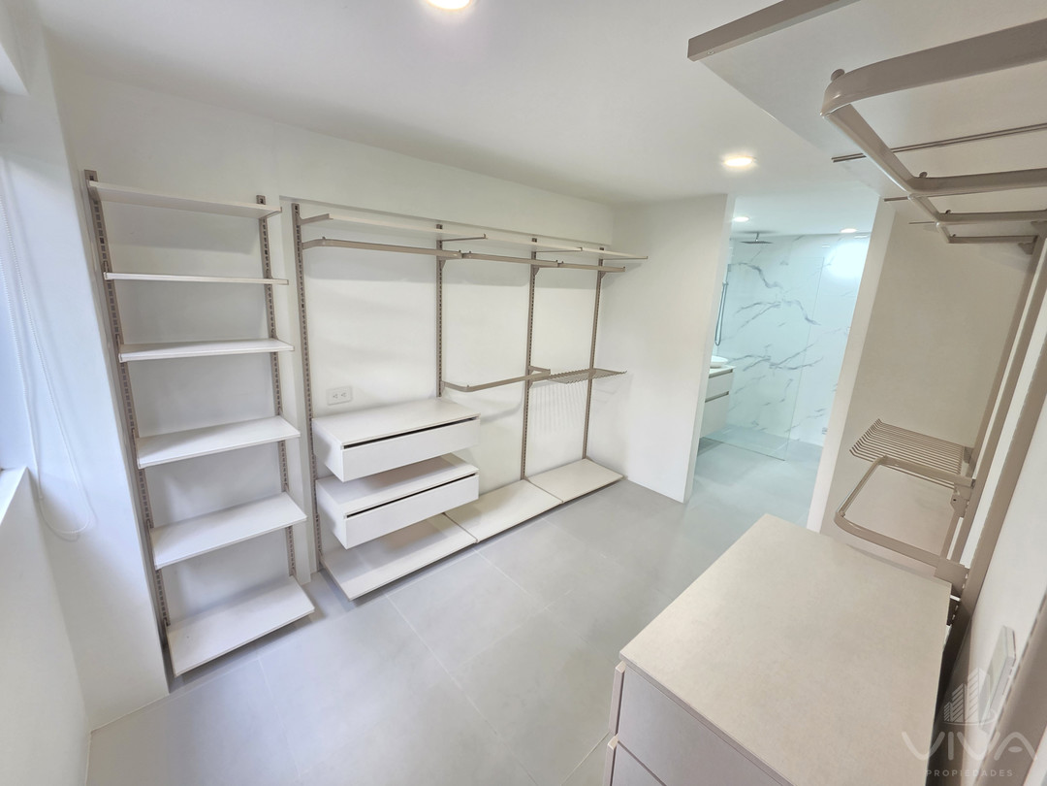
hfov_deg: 106.2
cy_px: 393
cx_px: 524
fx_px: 393
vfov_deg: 89.9
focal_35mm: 13
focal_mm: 2.2
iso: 250
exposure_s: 1/53
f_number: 1.9
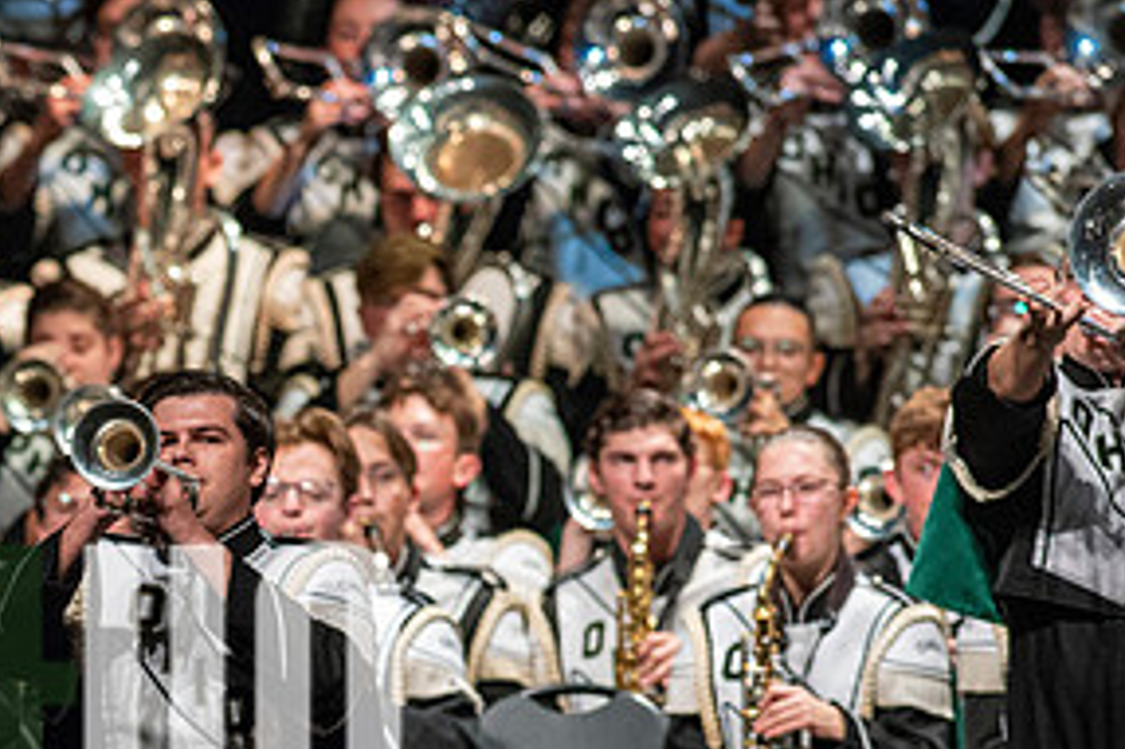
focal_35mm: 606
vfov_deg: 2.3
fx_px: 18926
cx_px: 106
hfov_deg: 3.4
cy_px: 725
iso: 5000
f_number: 5.6
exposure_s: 1/400
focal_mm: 300
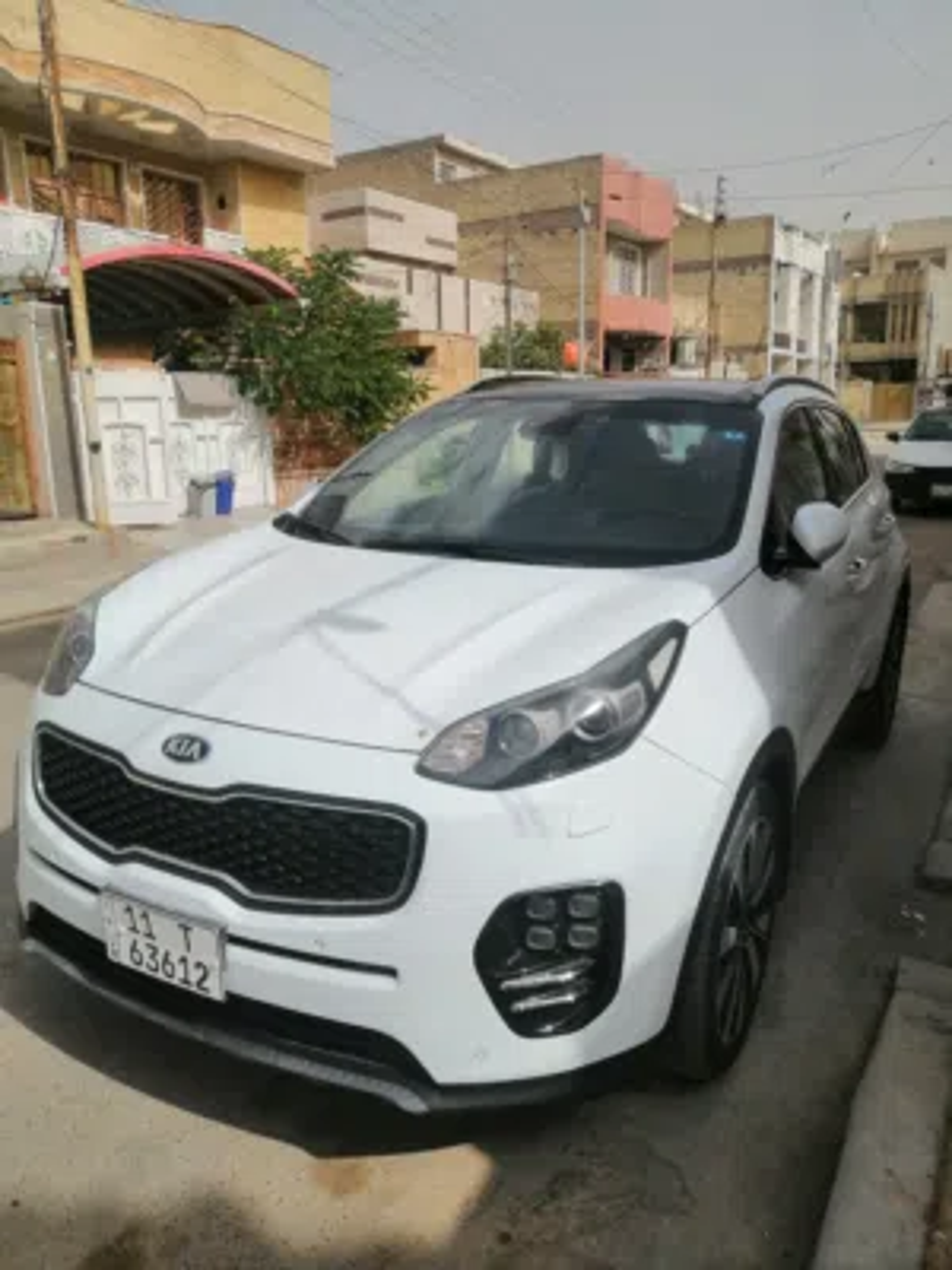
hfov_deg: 53.1
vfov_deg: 67.3
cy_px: 635
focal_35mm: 26
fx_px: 953
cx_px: 476
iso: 50
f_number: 1.8
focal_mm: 3.96
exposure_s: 1/1980
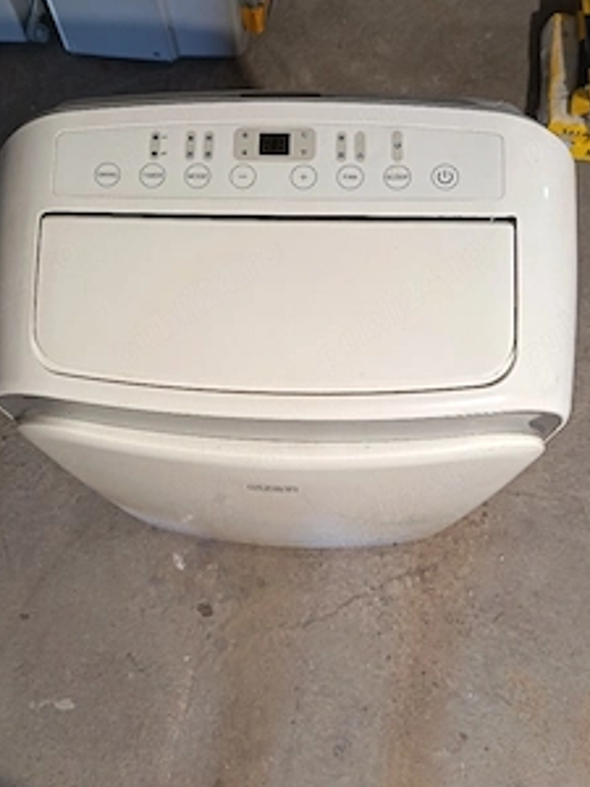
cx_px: 249
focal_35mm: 32
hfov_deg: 44.0
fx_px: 727
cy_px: 336
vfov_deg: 56.6
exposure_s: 1/33.3
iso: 2046
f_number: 1.75
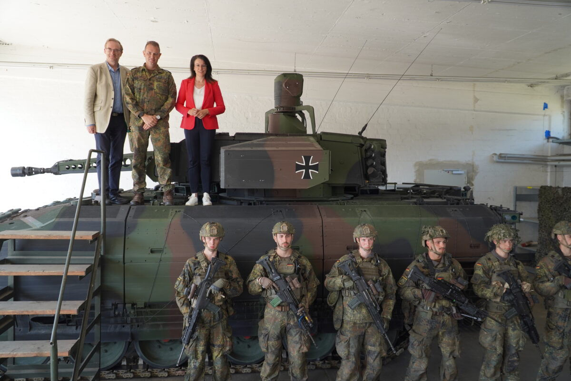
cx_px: 286
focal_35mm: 27
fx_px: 428
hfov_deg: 67.4
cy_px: 190
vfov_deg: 47.9
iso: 250
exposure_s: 1/160
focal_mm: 18
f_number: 4
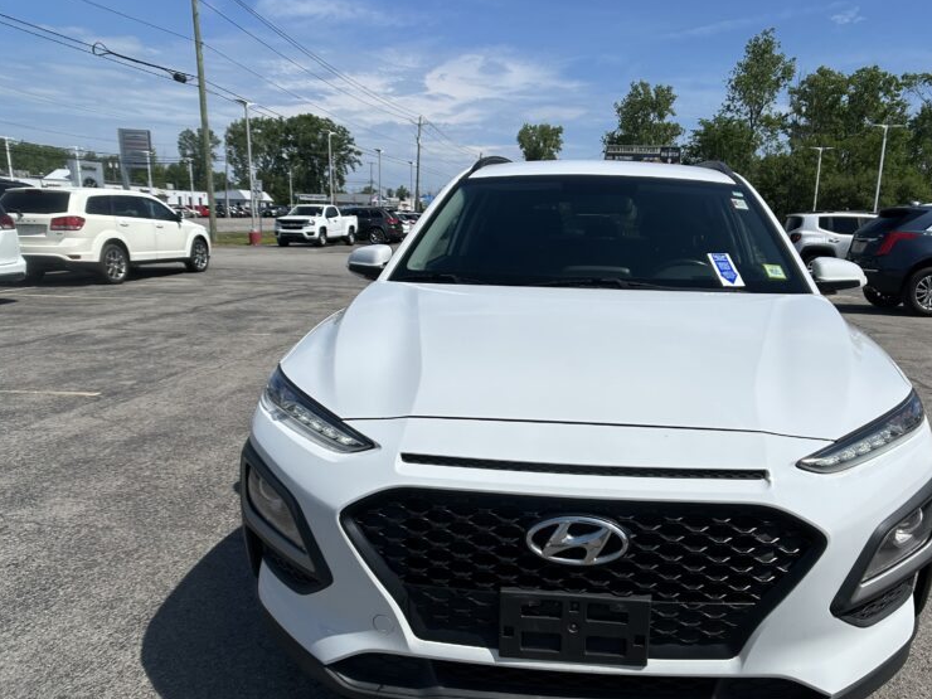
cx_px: 539
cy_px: 397
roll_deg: -3.0
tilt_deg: -15.2
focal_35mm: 36
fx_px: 969
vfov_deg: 39.6
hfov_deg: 51.1
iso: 50
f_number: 1.5
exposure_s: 1/7463
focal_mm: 5.7
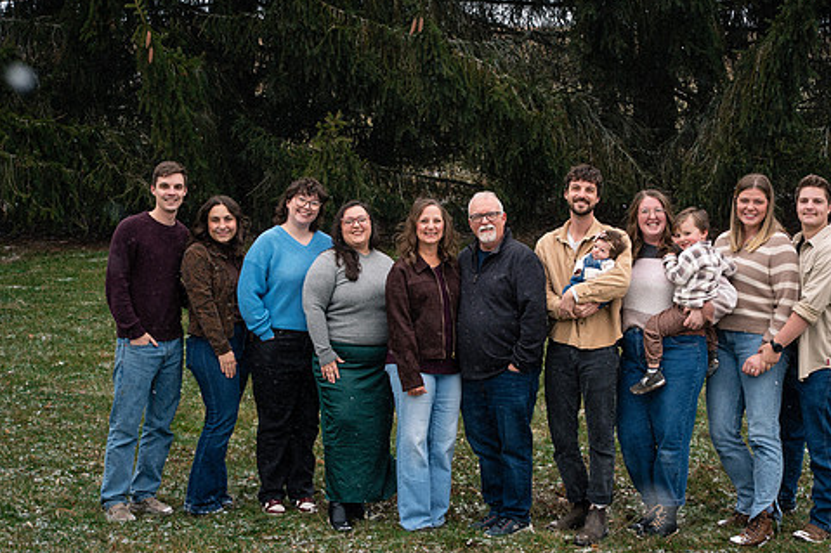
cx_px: 474
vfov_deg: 13.3
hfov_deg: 19.8
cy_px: 325
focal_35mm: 103
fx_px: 2377
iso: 500
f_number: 8
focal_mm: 85
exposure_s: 1/250
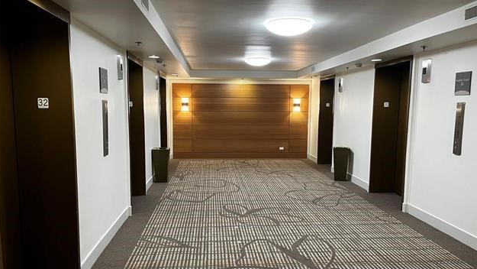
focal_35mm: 29
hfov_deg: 66.1
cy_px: 147
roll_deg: -0.1
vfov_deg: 40.2
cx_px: 239
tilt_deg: -5.7
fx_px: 367
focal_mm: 5.1
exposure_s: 1/60
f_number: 1.6
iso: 160
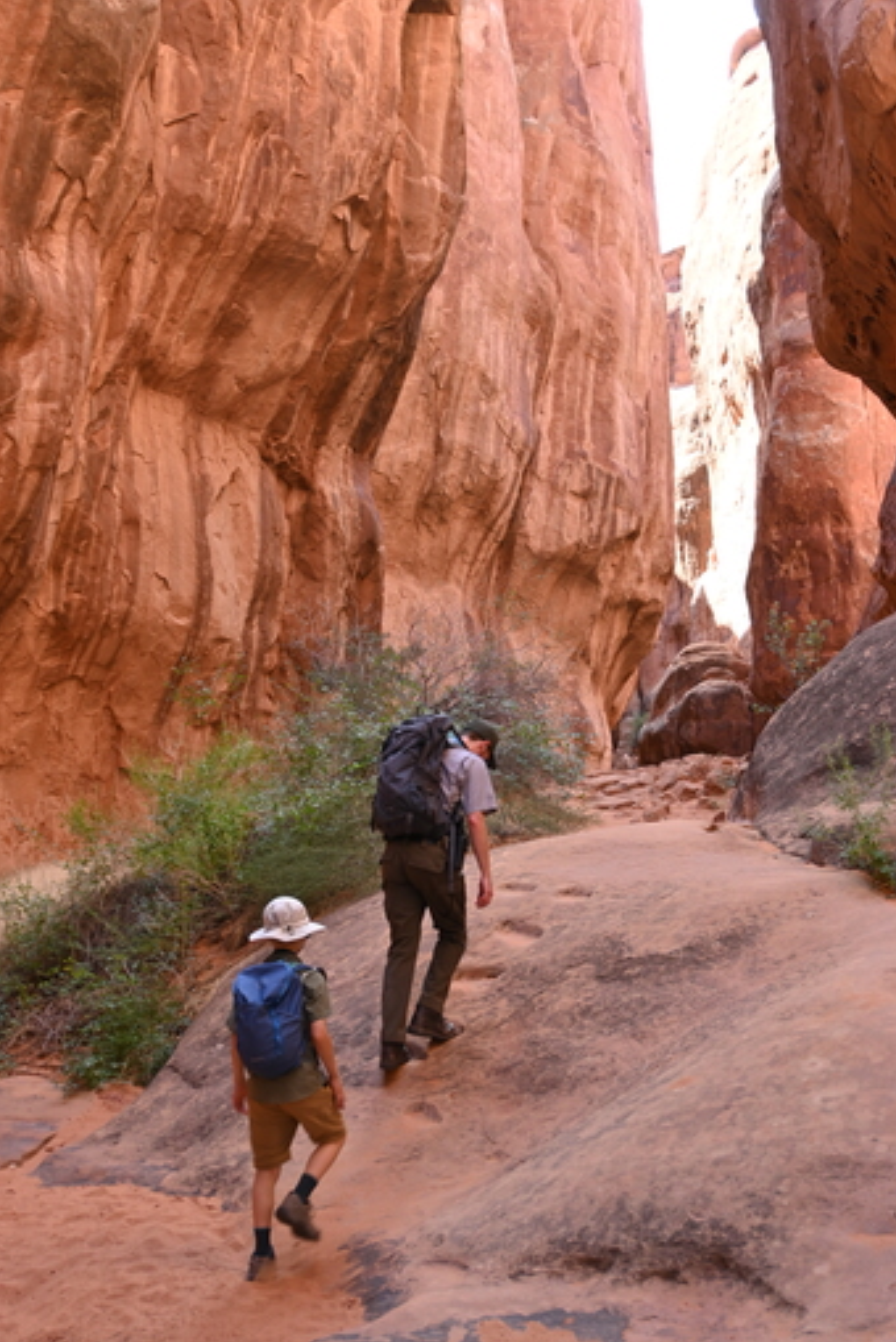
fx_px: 1799
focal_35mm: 48
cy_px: 680
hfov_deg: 28.0
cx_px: 452
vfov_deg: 40.9
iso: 140
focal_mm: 31.5
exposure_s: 1/60
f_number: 5
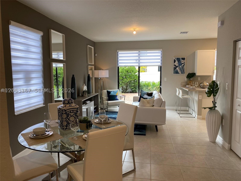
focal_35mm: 26
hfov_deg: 67.3
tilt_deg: -5.4
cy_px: 90
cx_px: 120
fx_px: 181
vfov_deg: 53.1
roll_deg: +1.0
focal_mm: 4.25
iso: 80
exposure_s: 1/120
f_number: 1.8
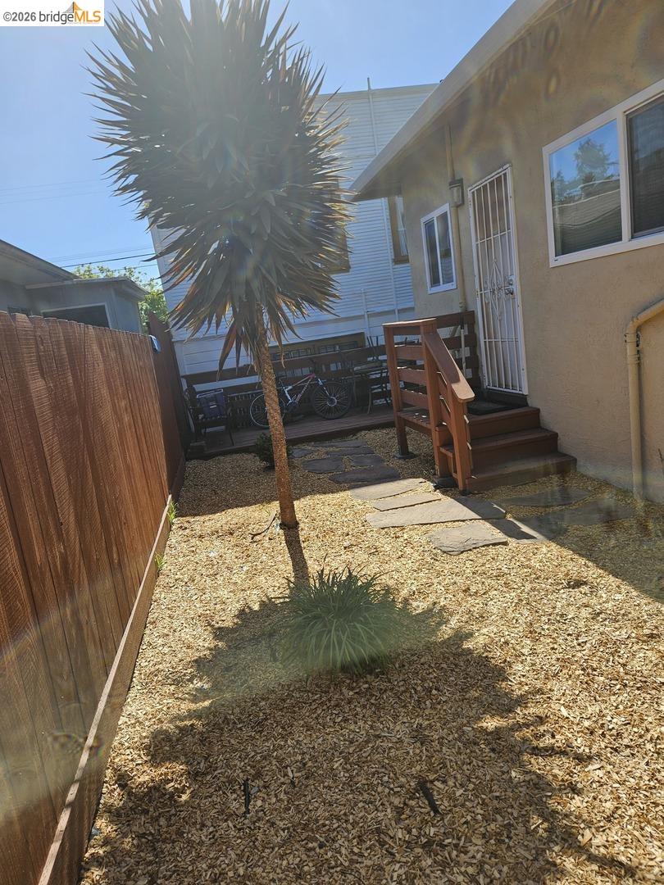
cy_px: 442
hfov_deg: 58.9
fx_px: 588
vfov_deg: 73.9
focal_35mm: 23
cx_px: 332
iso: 25
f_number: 1.8
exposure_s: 1/1293
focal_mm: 5.4
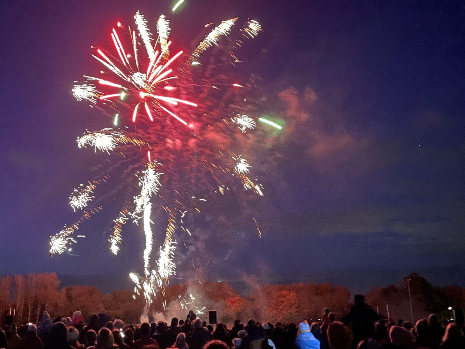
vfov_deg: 36.8
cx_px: 171
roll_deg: +0.6
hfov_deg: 47.4
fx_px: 524
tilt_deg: +13.8
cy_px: 184
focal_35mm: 39
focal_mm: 4.2
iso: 800
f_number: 1.6
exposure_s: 1/4
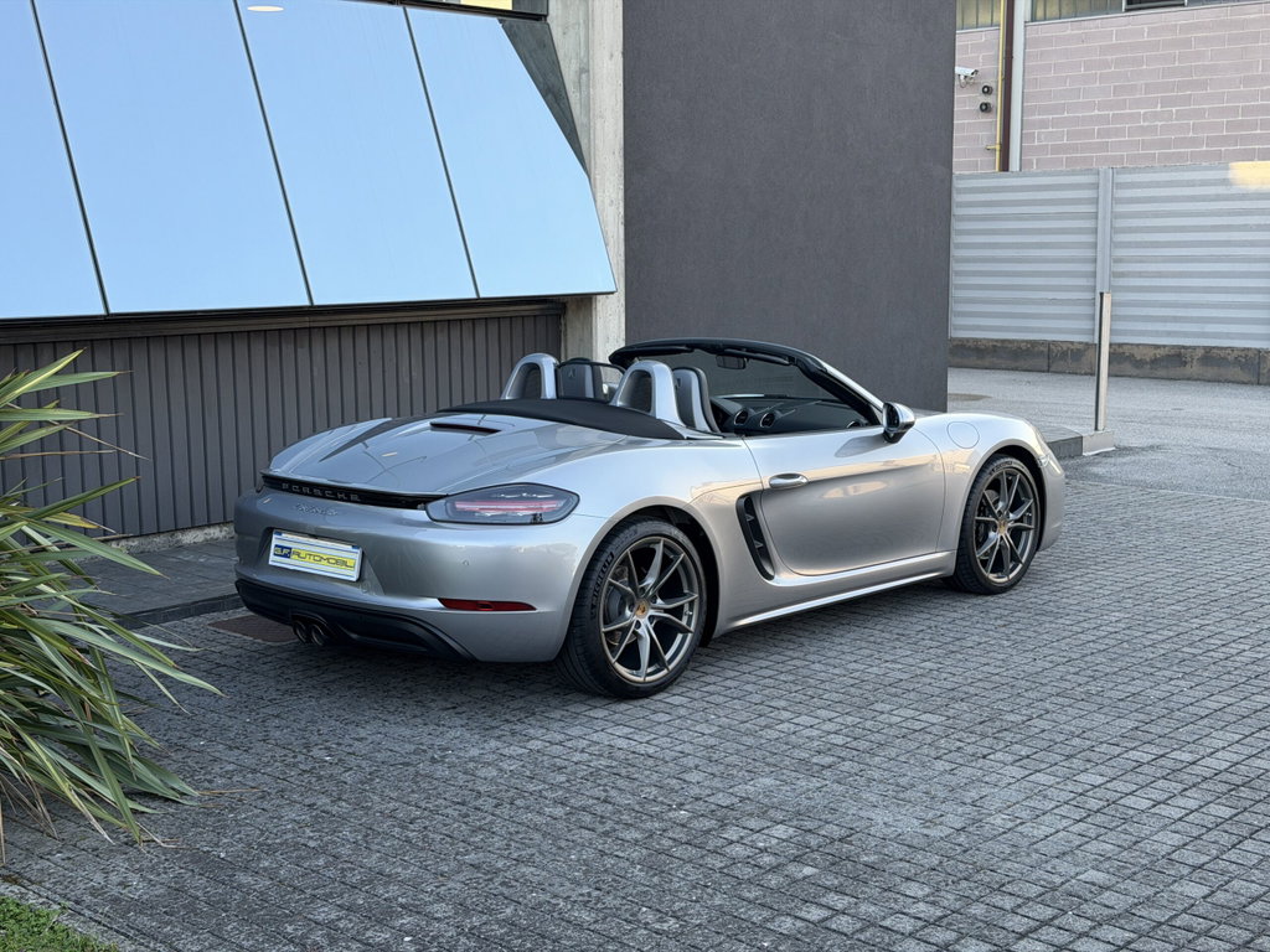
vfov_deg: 30.3
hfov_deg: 39.7
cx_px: 635
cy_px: 476
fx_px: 1761
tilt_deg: -7.9
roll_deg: +0.4
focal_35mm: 48
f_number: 1.78
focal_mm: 6.76
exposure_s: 1/384
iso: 64
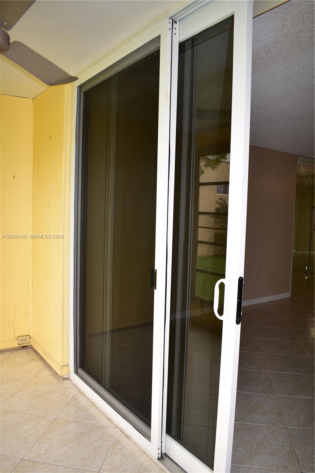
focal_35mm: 27
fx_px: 355
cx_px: 158
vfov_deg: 67.4
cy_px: 236
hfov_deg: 47.9
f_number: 3.5
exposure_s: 1/60
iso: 100
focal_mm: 18
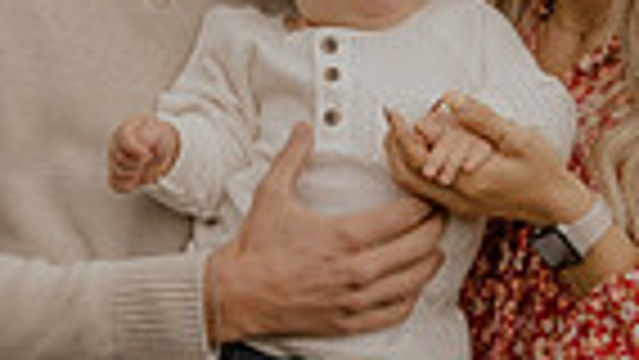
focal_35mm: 512
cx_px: 333
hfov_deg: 4.2
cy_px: -16
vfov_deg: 2.4
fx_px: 8678
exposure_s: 1/125
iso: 250
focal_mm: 120
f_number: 2.8
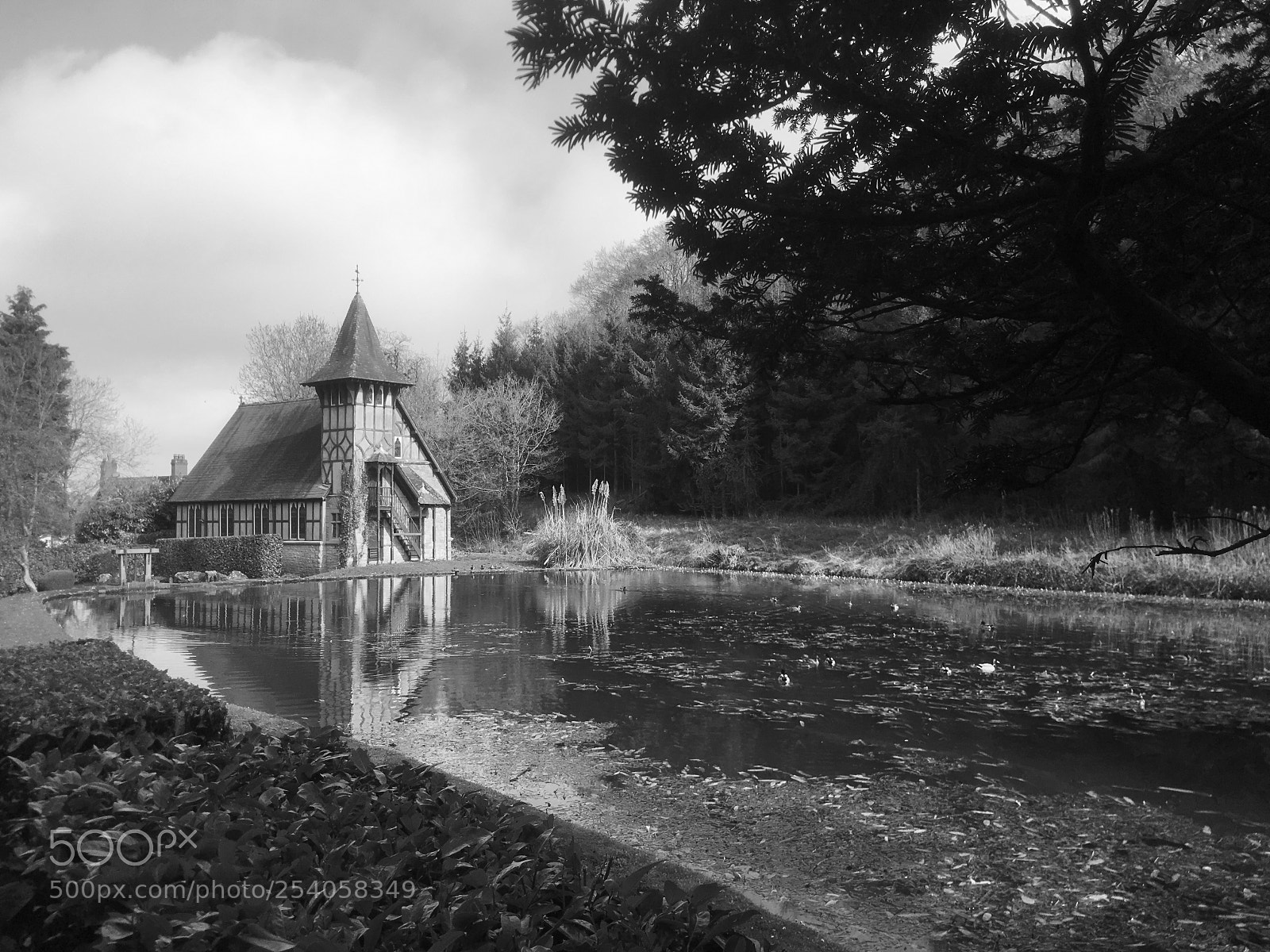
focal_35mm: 29
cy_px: 476
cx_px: 635
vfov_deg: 48.2
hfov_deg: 61.7
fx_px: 1064
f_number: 2.2
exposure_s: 1/986
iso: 25
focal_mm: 4.15
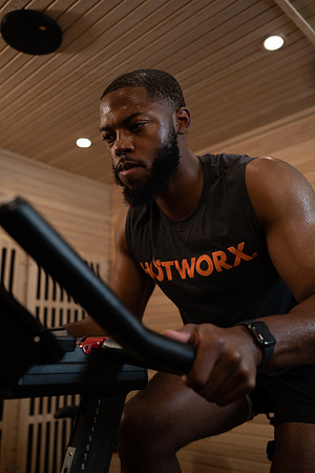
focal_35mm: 35
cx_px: 158
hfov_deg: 37.9
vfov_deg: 54.4
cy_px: 236
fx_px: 459
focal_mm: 35
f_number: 2.8
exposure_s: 1/160
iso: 400
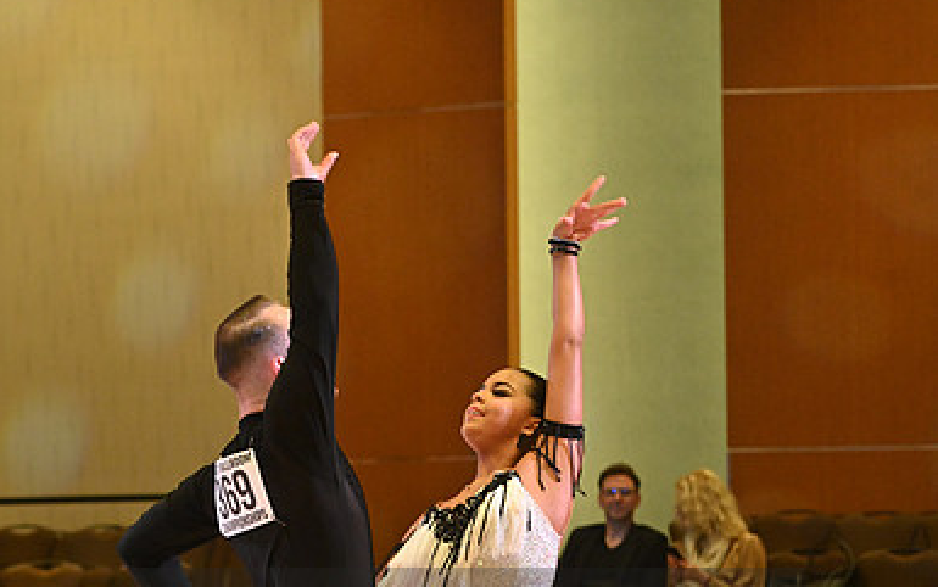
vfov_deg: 6.8
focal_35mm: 192
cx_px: 469
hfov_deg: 10.9
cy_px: 650
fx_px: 4910
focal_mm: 125
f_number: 5.6
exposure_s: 1/400
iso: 4000
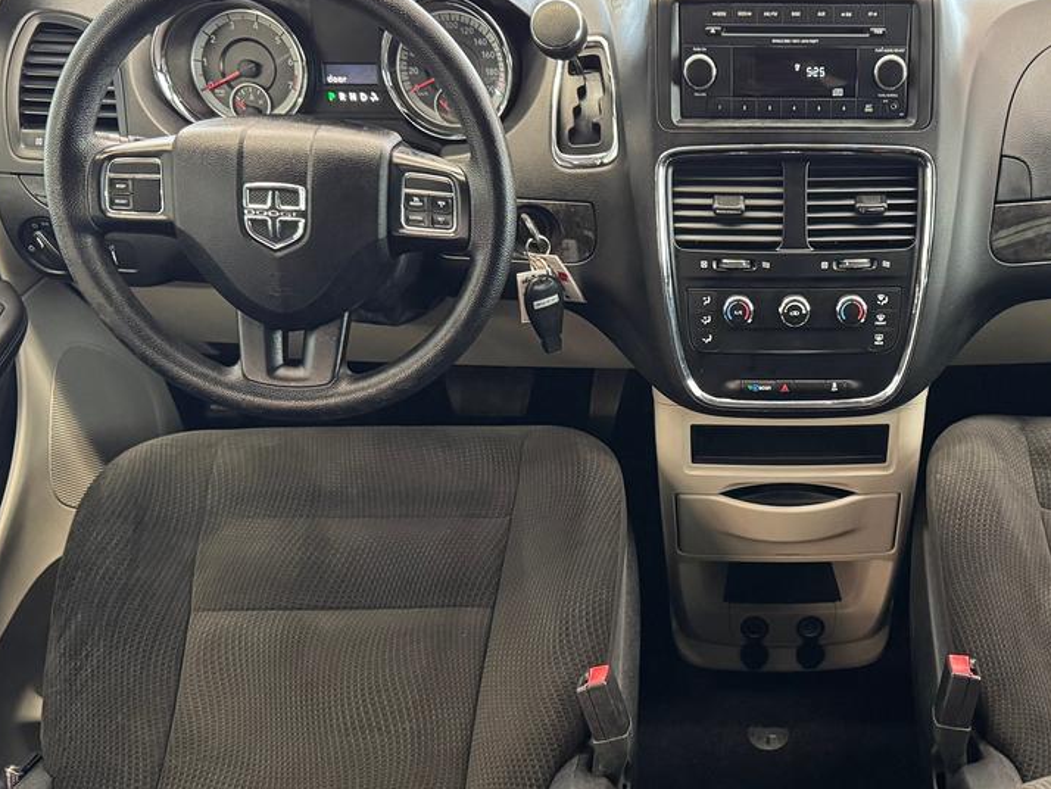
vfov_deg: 33.4
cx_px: 764
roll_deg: -0.7
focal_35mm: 43
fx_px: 1306
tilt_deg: -42.2
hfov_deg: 42.7
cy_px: 508
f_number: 1.78
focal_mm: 6.76
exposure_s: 1/40
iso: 800
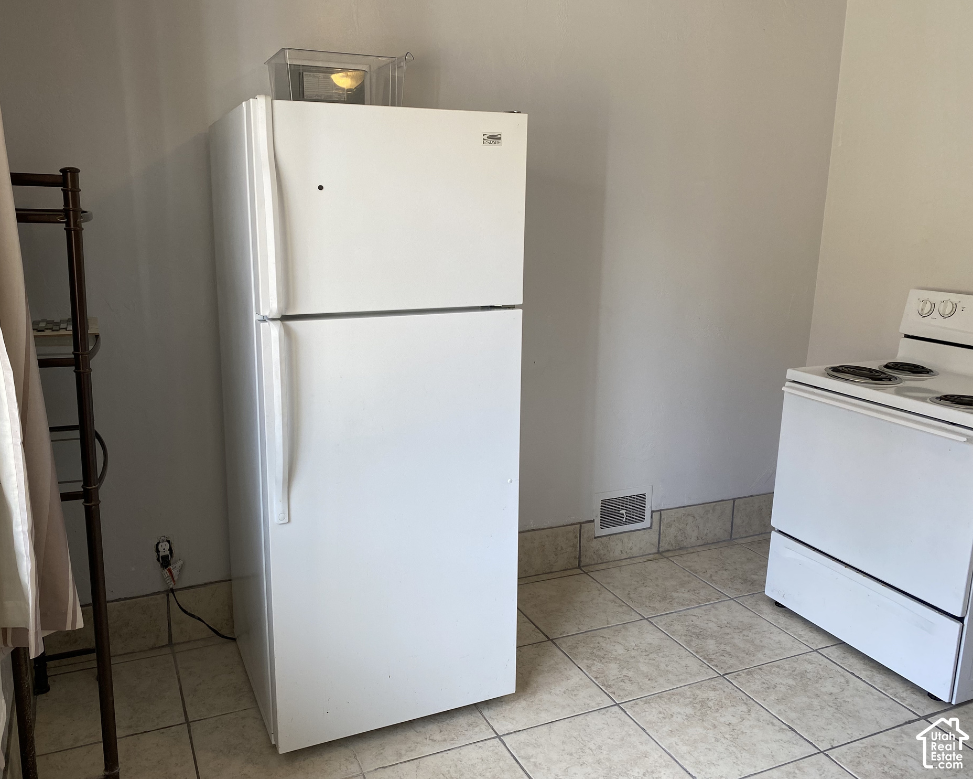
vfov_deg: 51.5
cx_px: 449
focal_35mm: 28
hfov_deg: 62.1
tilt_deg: -11.1
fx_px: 806
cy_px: 378
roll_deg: -0.9
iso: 80
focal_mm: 4.25
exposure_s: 1/120
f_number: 1.8
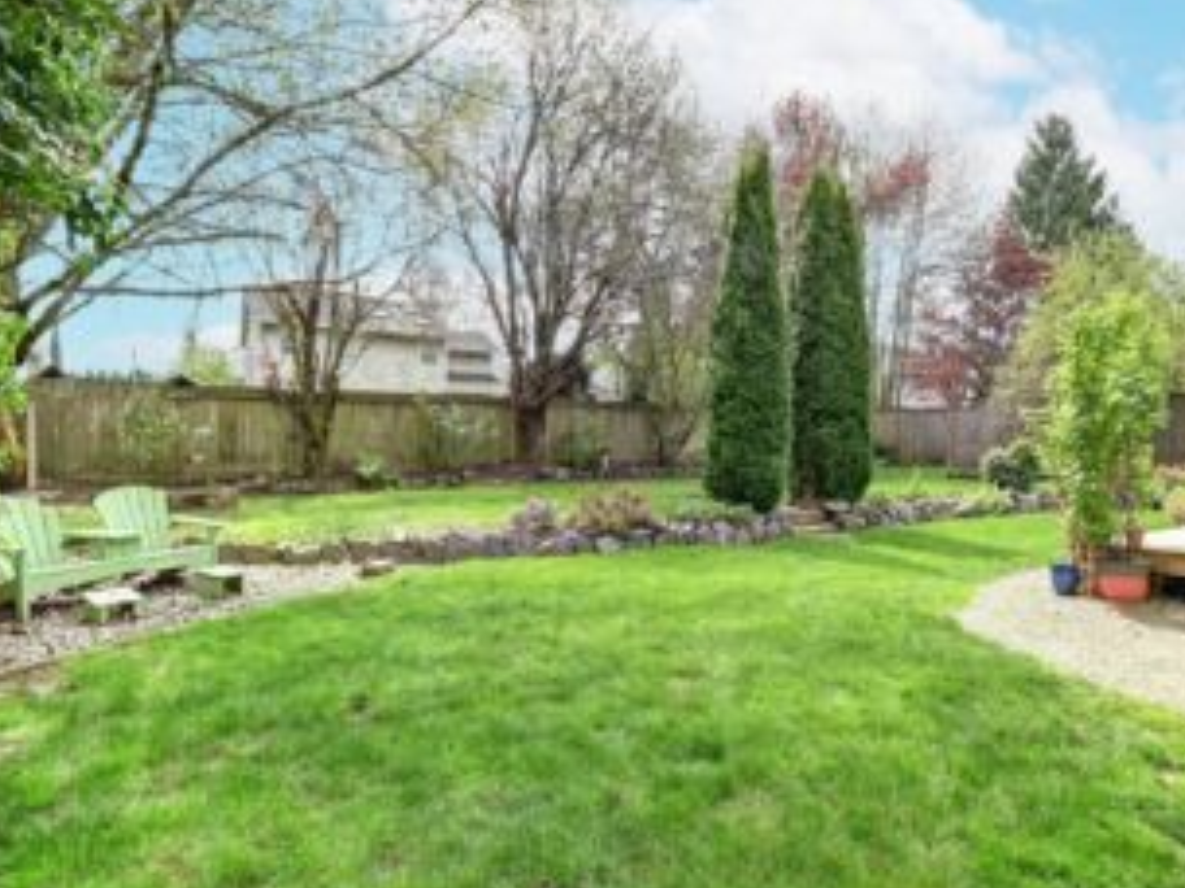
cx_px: 682
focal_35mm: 19
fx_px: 650
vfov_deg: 68.7
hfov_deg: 84.1
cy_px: 454
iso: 250
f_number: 11
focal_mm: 10
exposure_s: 1/25
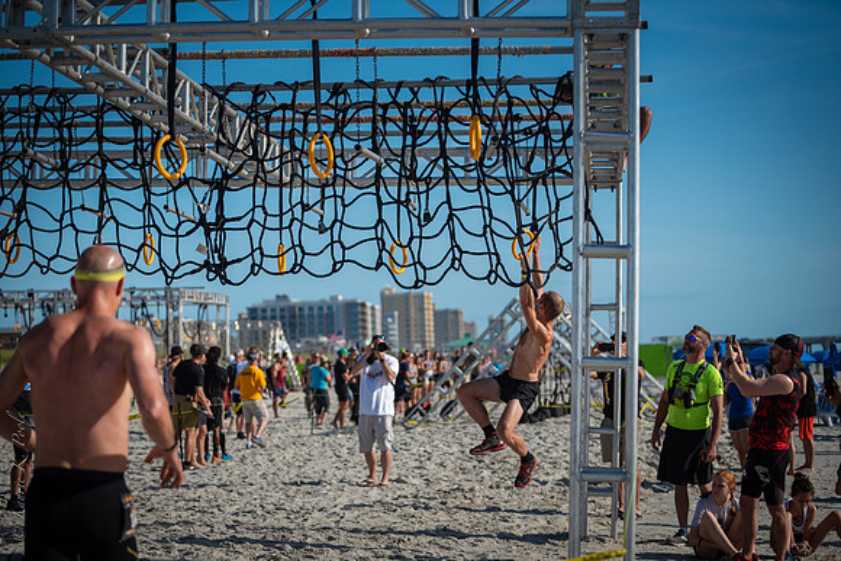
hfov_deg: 28.8
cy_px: 280
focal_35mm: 70
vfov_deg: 19.5
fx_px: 1636
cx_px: 420
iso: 320
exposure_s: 1/4000
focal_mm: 70
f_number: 2.8
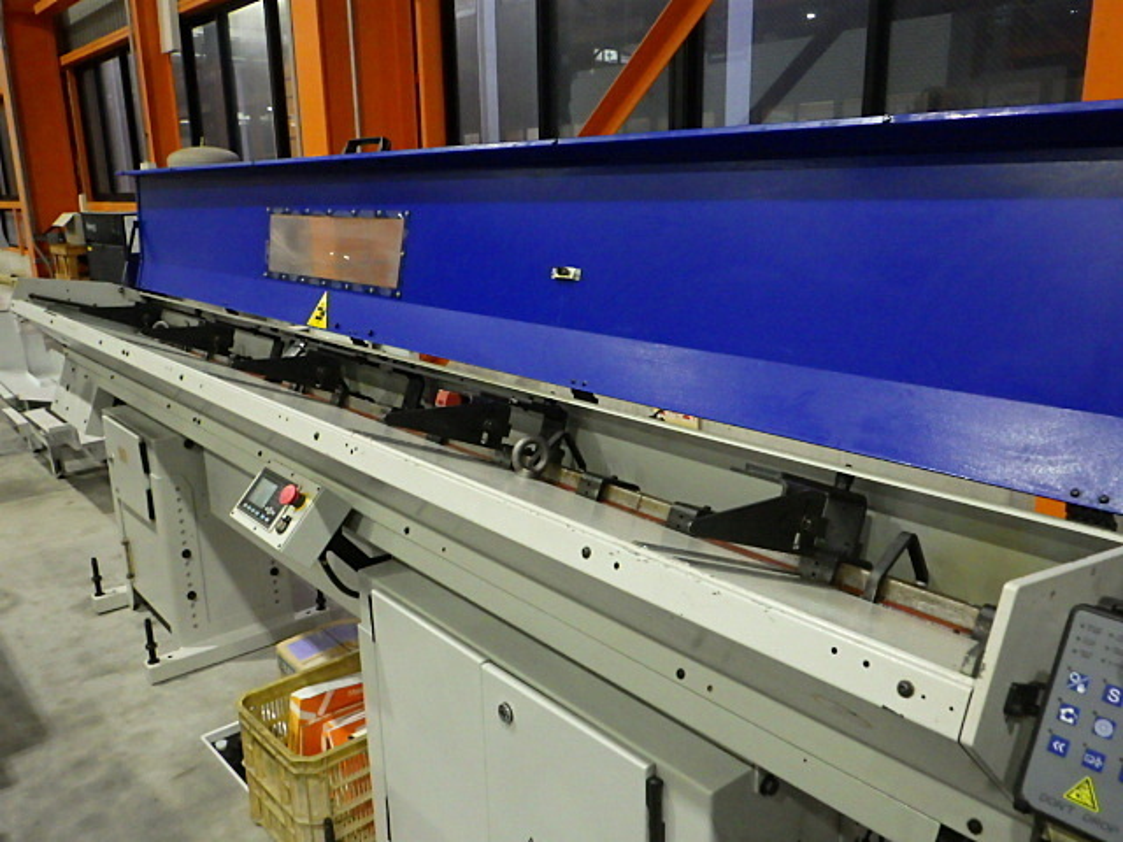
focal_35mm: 28
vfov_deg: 49.7
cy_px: 421
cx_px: 562
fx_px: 908
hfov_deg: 63.4
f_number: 3.5
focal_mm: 5
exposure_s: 1/45
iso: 1250
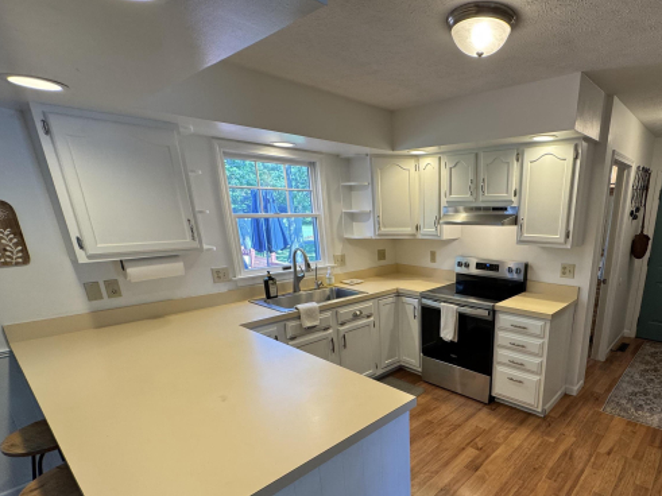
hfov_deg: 81.7
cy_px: 322
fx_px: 363
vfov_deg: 67.2
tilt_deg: -17.7
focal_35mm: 19
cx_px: 443
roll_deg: -1.4
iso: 160
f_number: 2.2
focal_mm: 2.22
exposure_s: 1/120
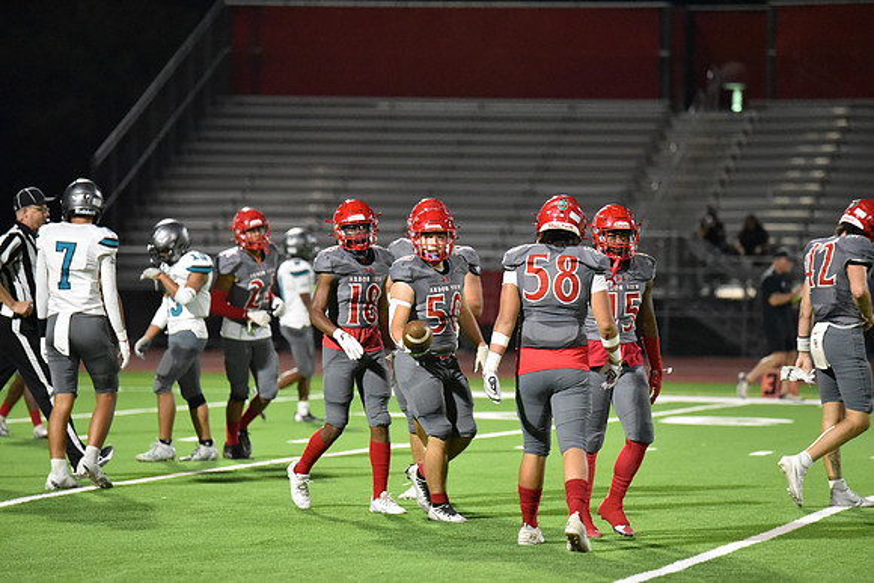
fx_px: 4856
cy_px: 292
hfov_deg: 10.3
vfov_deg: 6.9
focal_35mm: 200
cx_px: 437
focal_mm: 200
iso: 12800
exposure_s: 1/1000
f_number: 2.8
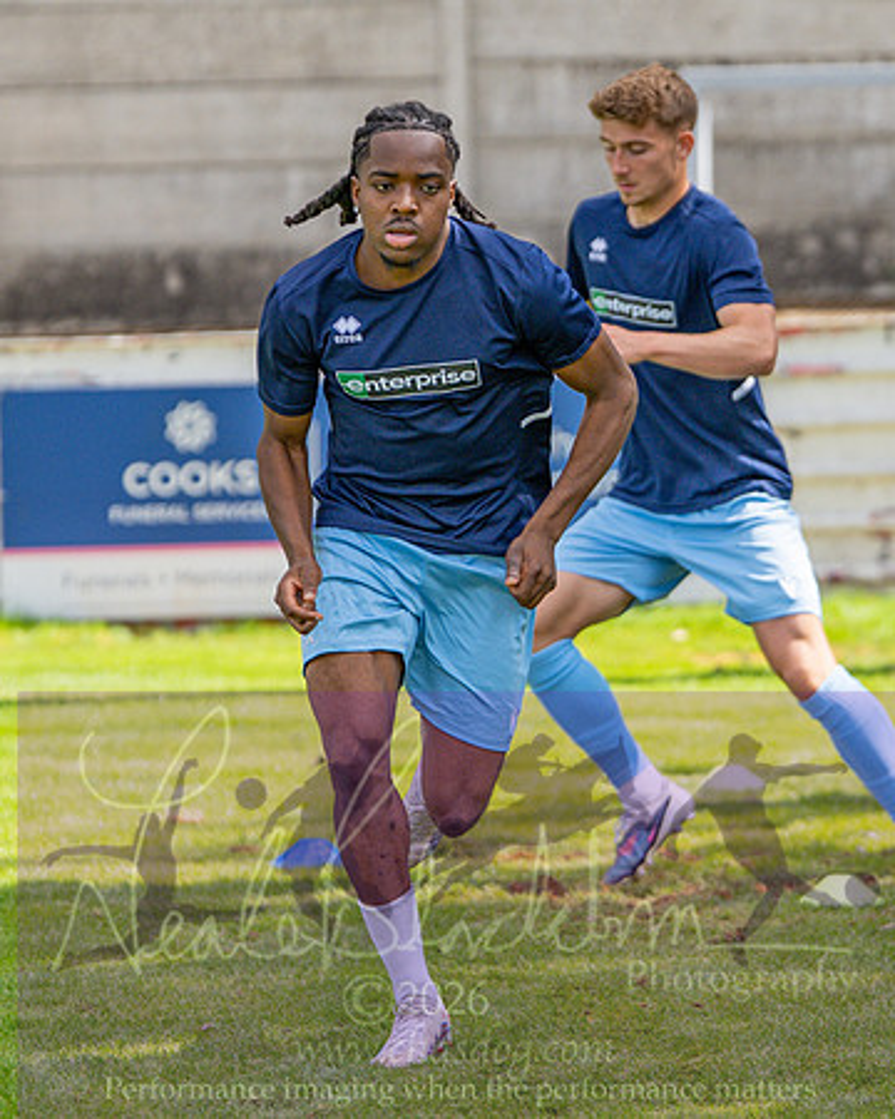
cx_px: 648
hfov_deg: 6.7
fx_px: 7596
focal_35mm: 229
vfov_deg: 8.4
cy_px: 401
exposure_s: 1/6400
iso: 180
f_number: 1.6
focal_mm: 85
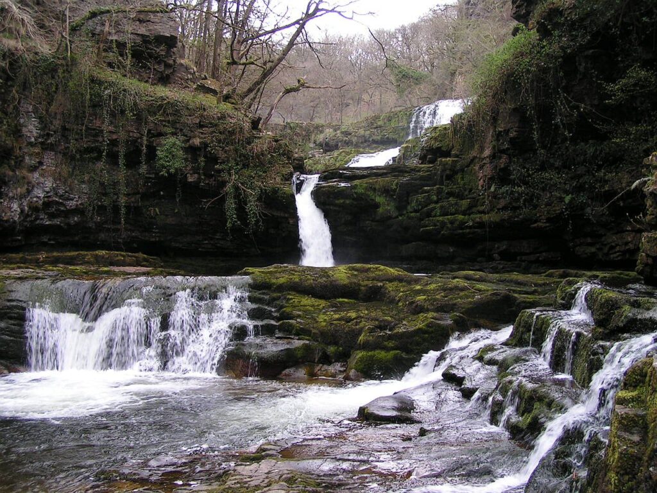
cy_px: 246
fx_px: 721
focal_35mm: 38
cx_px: 328
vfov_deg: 37.7
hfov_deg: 49.0
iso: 50
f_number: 4
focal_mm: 5.8
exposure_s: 1/50
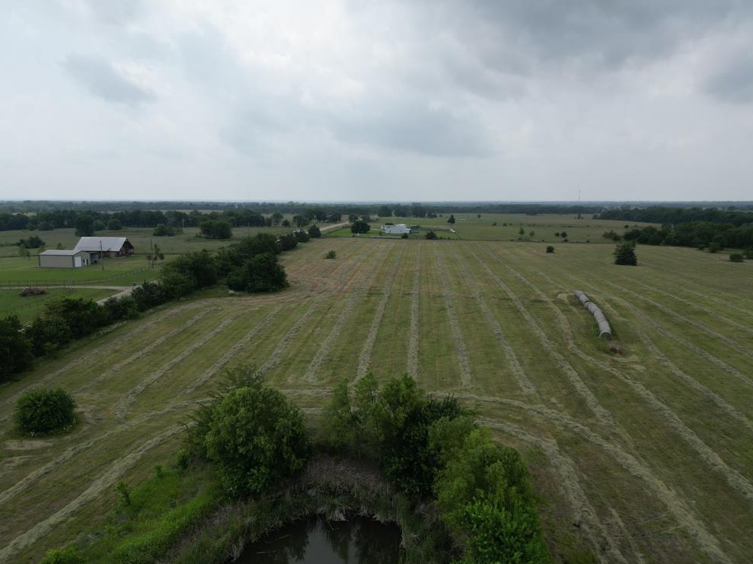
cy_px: 278
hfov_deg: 69.4
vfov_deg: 54.9
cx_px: 372
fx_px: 544
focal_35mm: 25
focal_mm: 6.72
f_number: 1.7
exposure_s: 1/3200
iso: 100
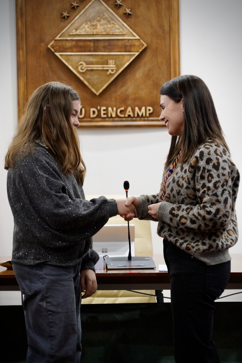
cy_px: 182
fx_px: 1583
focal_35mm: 157
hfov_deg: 8.7
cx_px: 121
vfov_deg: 13.1
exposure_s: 1/160
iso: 8000
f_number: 6.3
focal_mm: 157
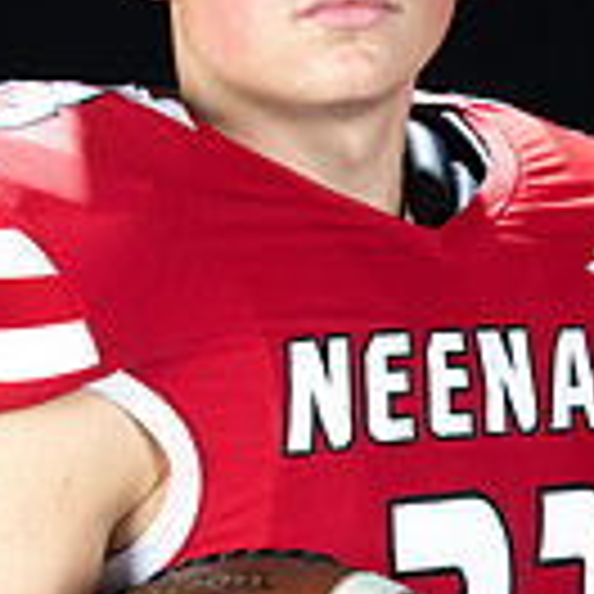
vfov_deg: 10.4
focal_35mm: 168
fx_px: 3262
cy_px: 446
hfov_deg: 10.4
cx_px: 324
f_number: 9
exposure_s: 1/160
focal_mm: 58
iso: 320
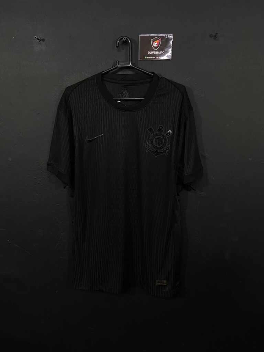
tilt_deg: -10.0
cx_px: 132
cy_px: 176
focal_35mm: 26
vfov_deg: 67.3
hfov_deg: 53.1
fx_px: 264
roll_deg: +0.4
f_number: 1.8
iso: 400
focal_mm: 4.25
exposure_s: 1/60
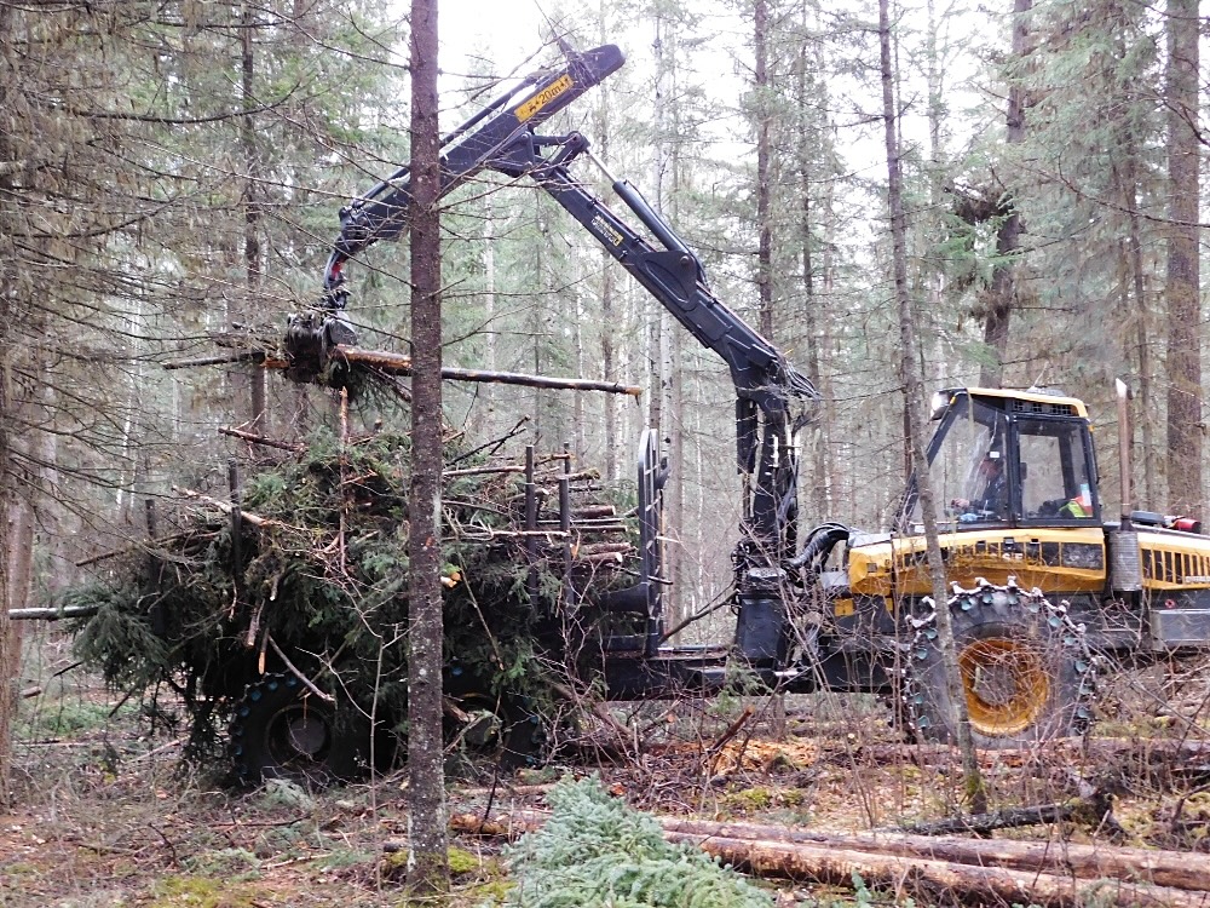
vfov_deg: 32.2
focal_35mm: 45
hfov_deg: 42.1
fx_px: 1573
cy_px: 454
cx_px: 605
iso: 400
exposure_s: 1/15
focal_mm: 8
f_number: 3.7
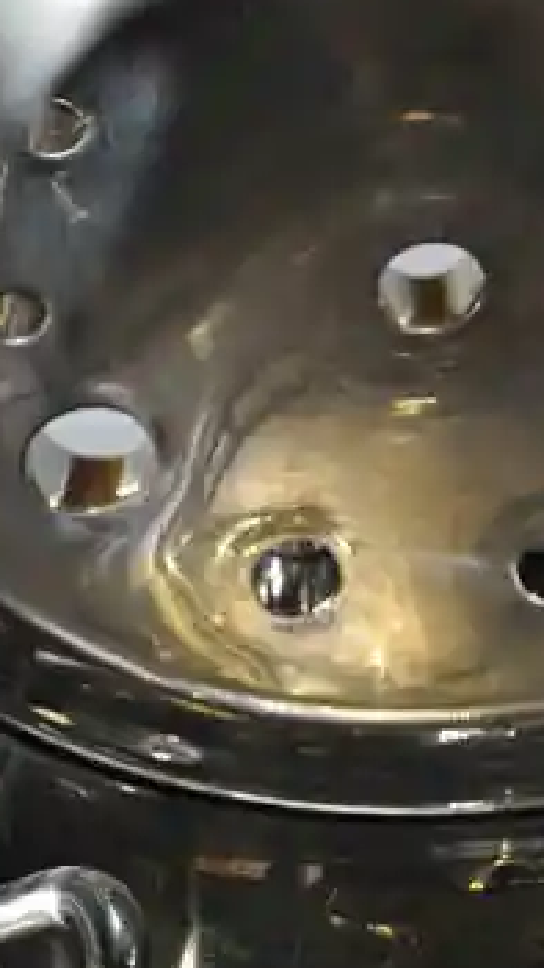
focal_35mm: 43
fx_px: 1105
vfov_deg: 47.4
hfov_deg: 27.7
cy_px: 502
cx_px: 284
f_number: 4
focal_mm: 24
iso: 800
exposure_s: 1/60
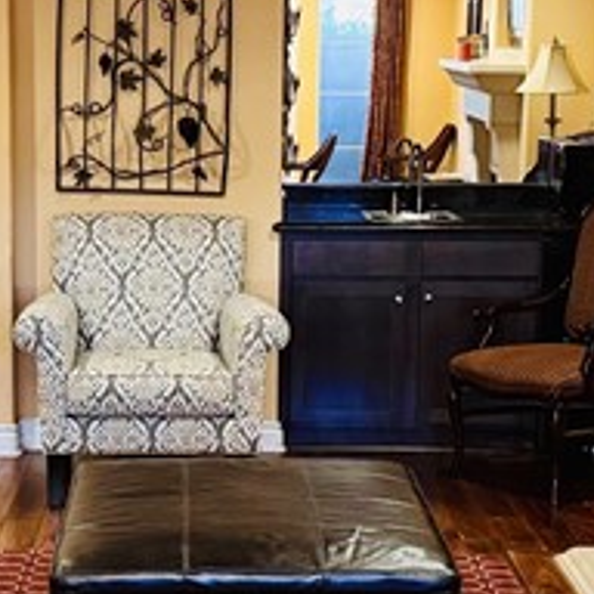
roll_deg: +0.1
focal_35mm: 113
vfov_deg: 15.4
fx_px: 2194
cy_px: 430
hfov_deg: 15.3
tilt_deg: -11.1
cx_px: 118
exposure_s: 1/60
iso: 400
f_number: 1.78
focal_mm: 6.76
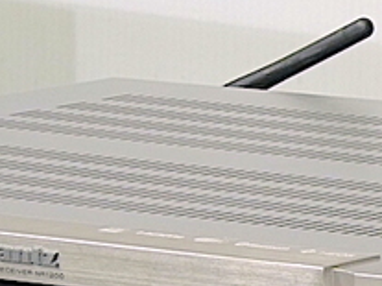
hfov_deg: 3.7
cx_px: 321
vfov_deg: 2.8
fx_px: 5878
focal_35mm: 533
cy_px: 336
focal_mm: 20.6
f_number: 5.6
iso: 200
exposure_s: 1/4
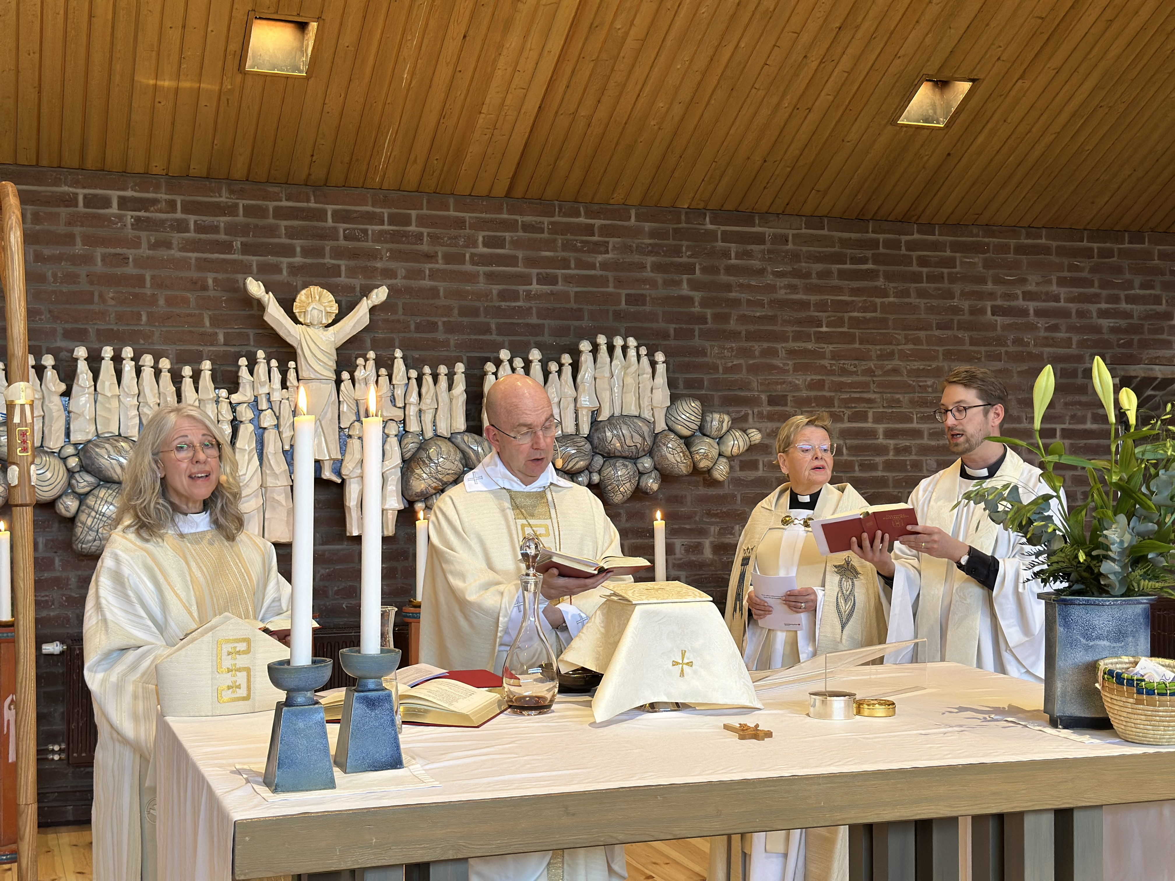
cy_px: 440
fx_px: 1629
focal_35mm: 48
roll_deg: +0.1
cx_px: 588
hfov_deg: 39.7
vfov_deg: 30.3
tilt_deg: -0.4
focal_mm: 6.86
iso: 160
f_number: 1.78
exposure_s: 1/50
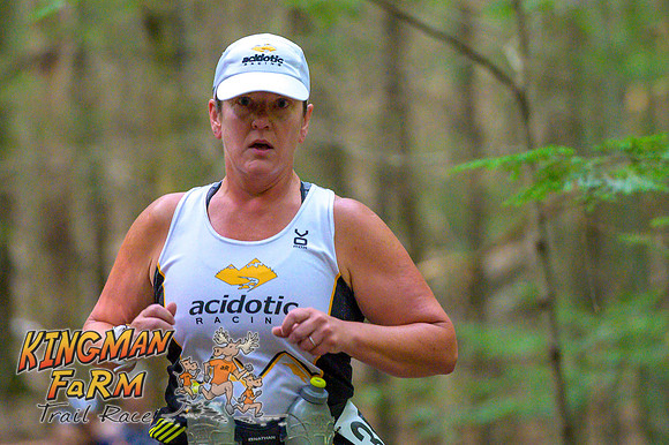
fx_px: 5284
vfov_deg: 4.8
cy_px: 128
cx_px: 366
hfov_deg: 7.2
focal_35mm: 285
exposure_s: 1/500
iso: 8000
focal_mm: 200
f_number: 4
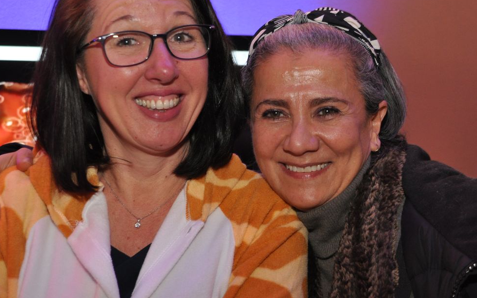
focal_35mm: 68
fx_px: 884
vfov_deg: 19.1
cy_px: 115
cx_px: 228
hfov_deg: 30.2
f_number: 4.5
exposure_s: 1/60
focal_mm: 34
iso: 800
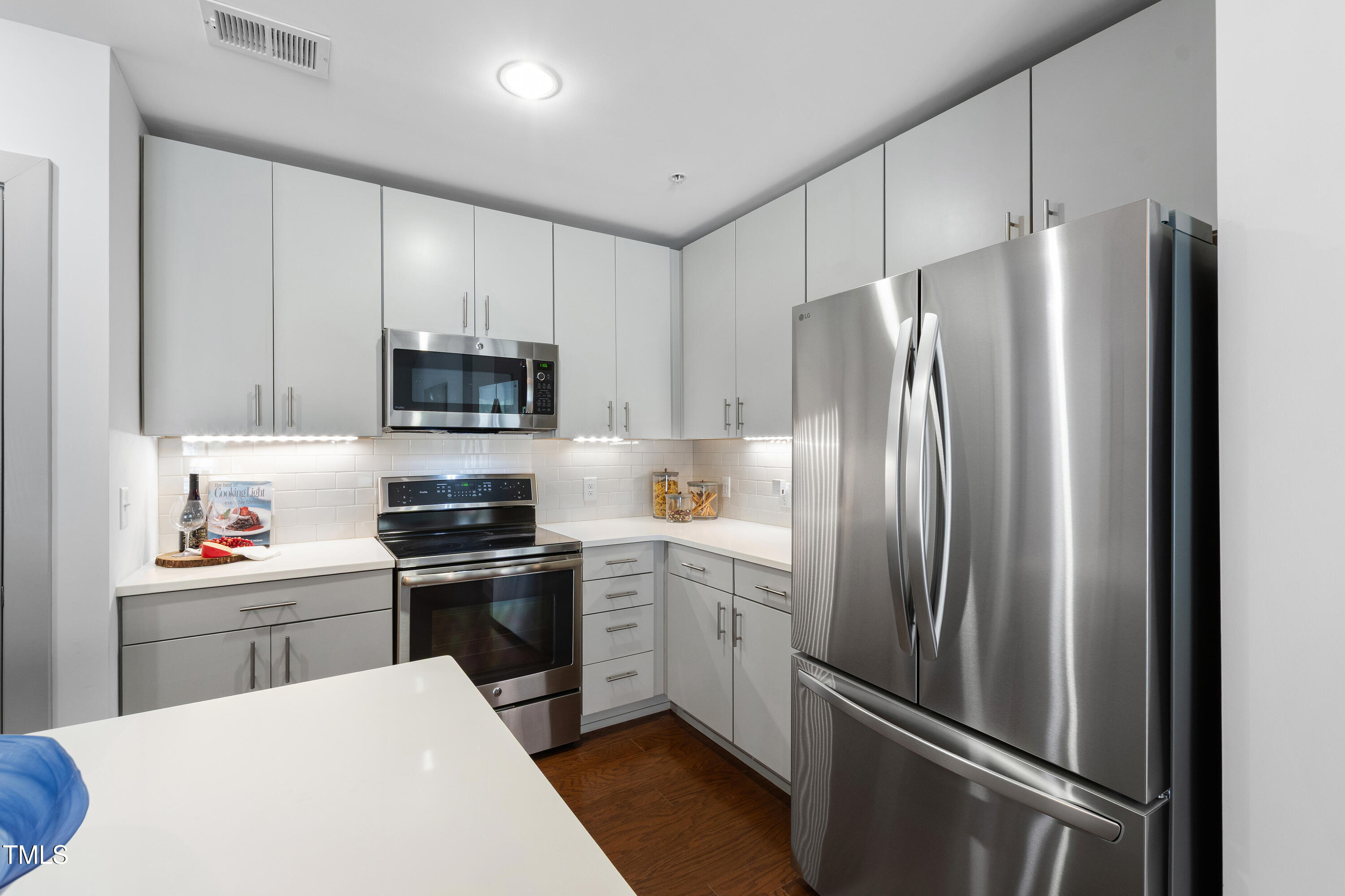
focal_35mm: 15
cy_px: 448
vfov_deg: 77.3
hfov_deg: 100.4
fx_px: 560
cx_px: 672
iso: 100
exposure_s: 1/1.67
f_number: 8
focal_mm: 10
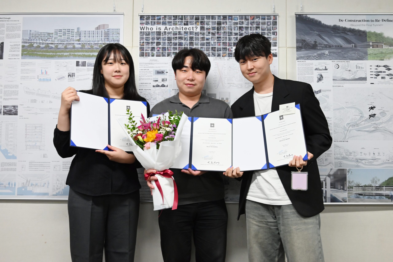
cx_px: 196
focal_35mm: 34
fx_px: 371
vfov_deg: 38.9
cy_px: 131
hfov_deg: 55.8
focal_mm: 34
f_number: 4
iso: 1800
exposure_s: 1/125
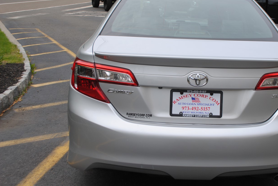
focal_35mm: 47
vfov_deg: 28.7
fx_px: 363
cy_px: 78
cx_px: 180
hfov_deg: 41.5
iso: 100
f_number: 8
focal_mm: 24
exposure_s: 1/250
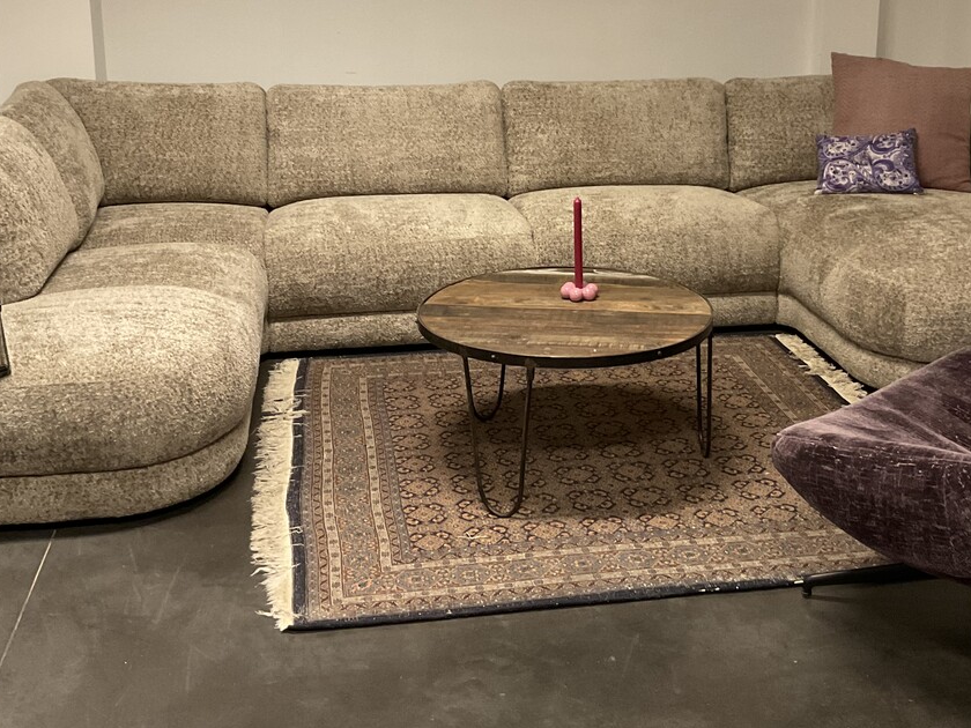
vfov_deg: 31.1
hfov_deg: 41.2
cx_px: 551
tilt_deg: -14.1
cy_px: 208
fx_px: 1290
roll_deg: -0.1
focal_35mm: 46
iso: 200
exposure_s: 1/40
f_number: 1.8
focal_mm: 3
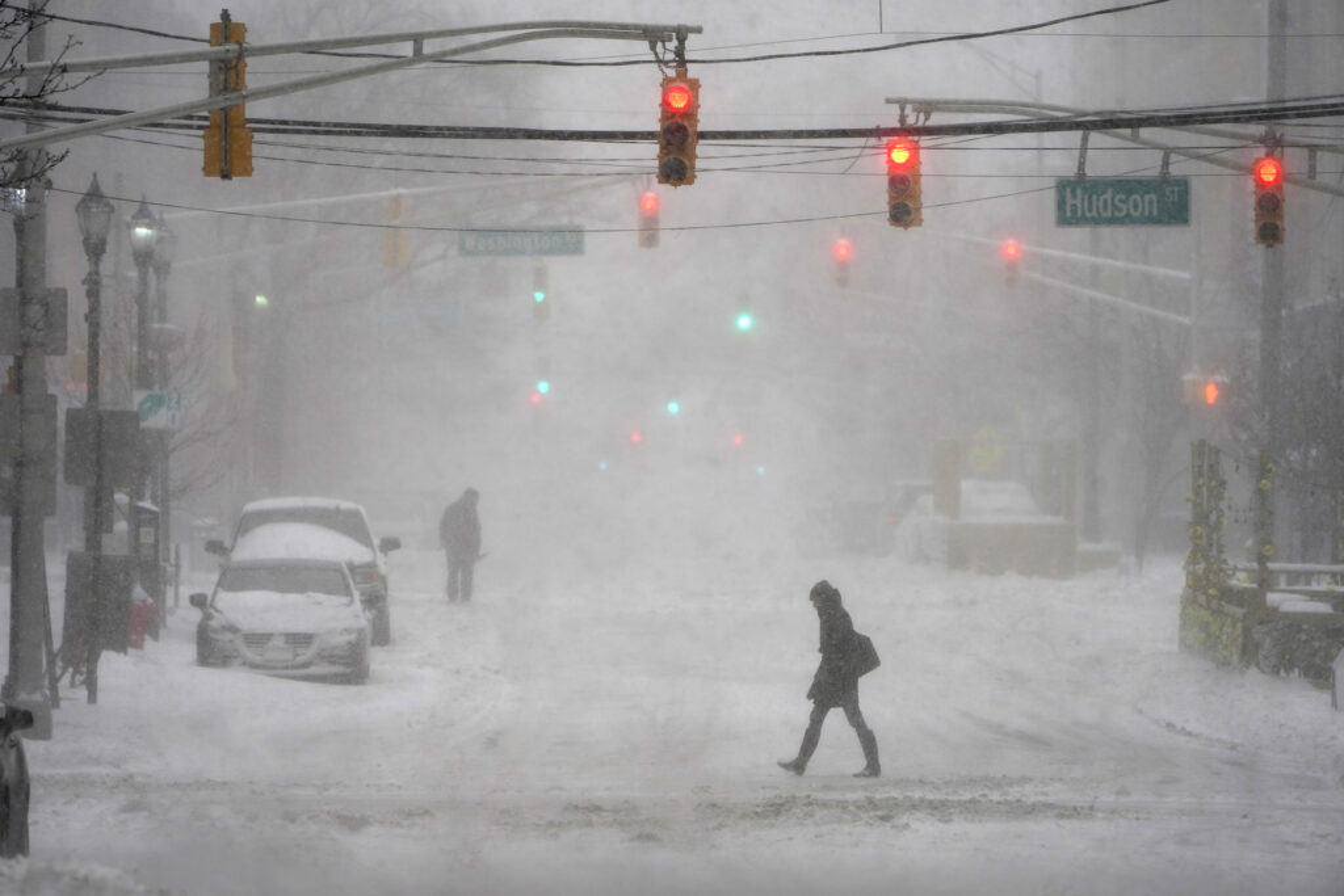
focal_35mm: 333
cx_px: 672
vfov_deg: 4.1
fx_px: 12433
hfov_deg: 6.2
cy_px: 448
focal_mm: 333
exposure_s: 1/250
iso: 800
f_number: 6.3
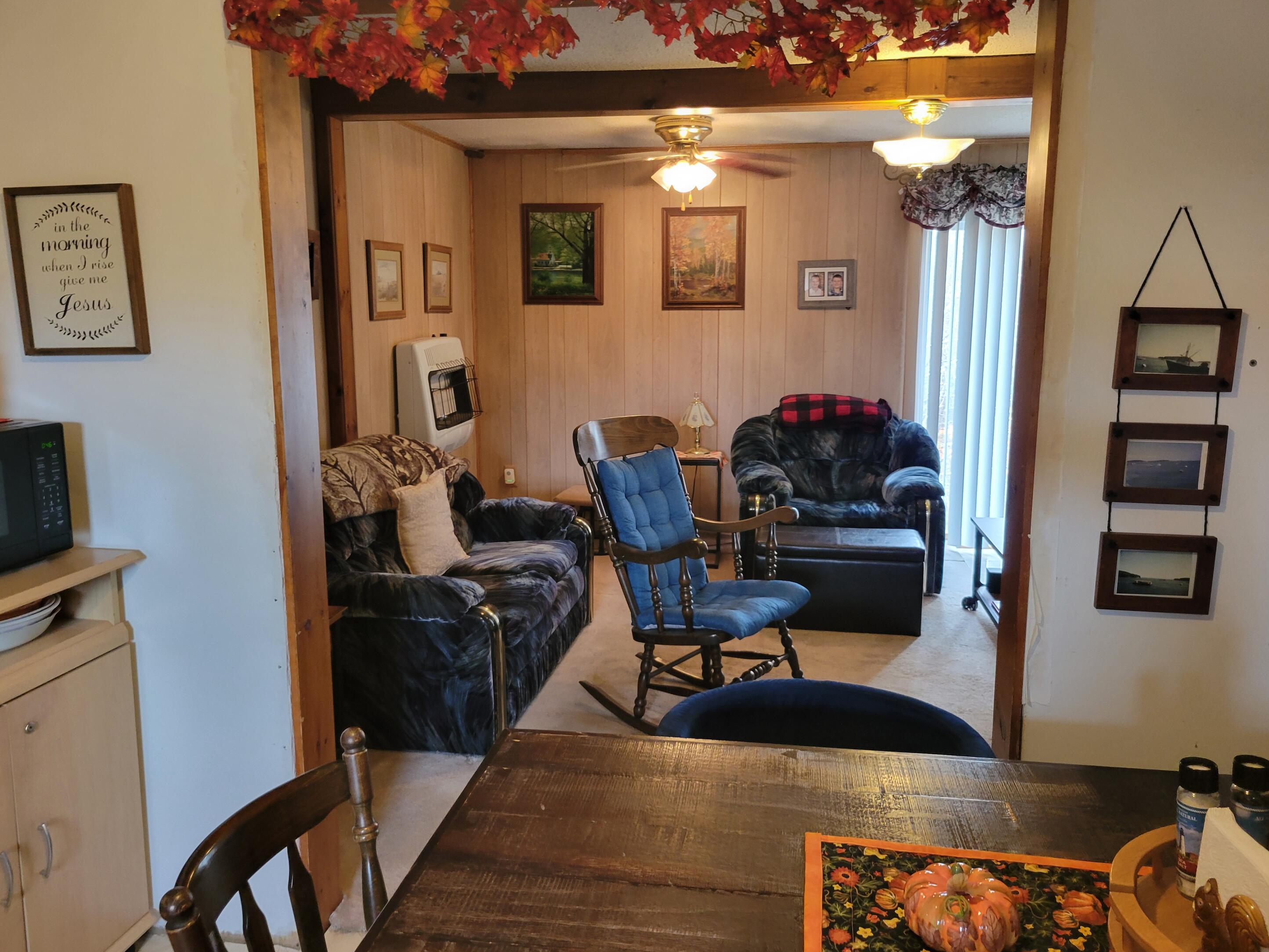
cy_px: 464
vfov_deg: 51.4
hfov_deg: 65.3
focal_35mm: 27
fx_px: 990
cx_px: 631
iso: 250
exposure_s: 1/40
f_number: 1.8
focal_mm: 5.4
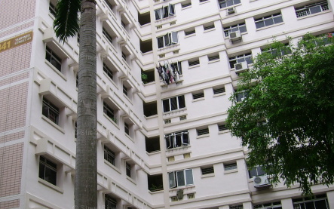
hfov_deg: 43.2
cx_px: 129
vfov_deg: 27.9
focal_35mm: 46
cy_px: 134
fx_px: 419
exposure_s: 1/272
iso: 50
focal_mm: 5.95
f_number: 5.8
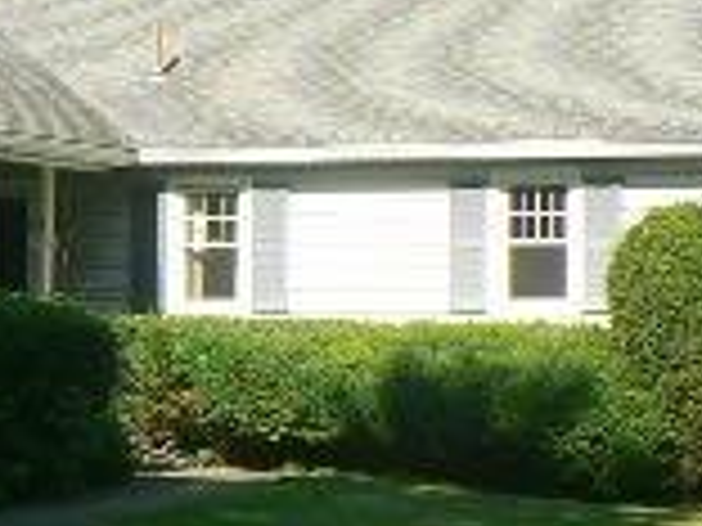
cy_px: 243
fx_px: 3001
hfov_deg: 12.9
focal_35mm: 148
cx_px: -202
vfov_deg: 10.0
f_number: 4
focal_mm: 6
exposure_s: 1/250
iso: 80
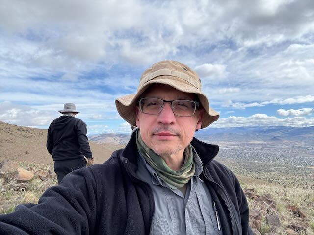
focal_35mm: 23
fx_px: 209
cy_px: 118
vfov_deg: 58.9
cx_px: 157
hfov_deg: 73.9
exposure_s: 1/1284
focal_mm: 2.69
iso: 40
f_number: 1.9
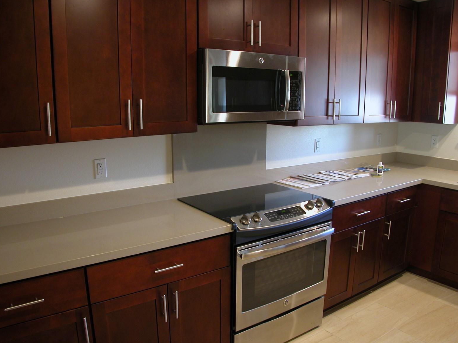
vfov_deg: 39.7
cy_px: 174
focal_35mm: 36
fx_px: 476
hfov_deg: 51.3
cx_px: 223
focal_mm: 8.9
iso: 100
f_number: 2.8
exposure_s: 1/4.4
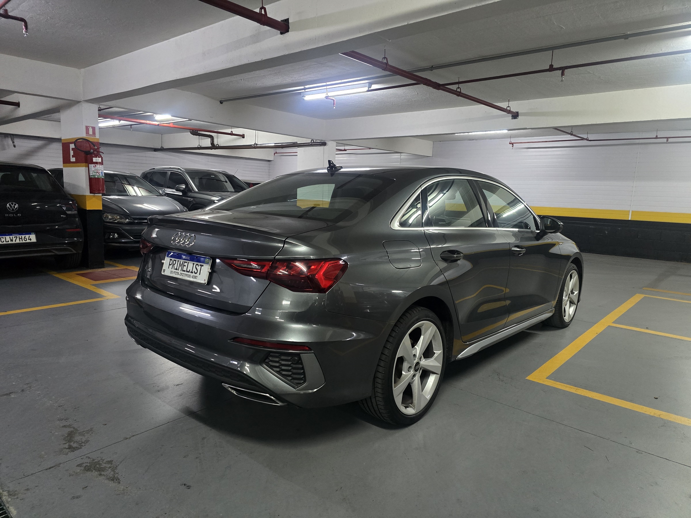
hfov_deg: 73.9
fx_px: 459
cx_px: 346
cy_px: 259
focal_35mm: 23
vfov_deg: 58.9
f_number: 1.7
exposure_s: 1/60
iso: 1250
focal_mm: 6.3
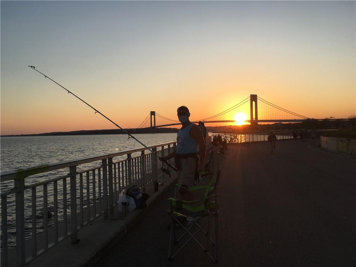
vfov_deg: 48.2
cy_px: 134
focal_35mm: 29
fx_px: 298
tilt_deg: -3.0
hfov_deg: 61.7
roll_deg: +2.8
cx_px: 178
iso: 25
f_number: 2.2
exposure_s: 1/884
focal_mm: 4.15
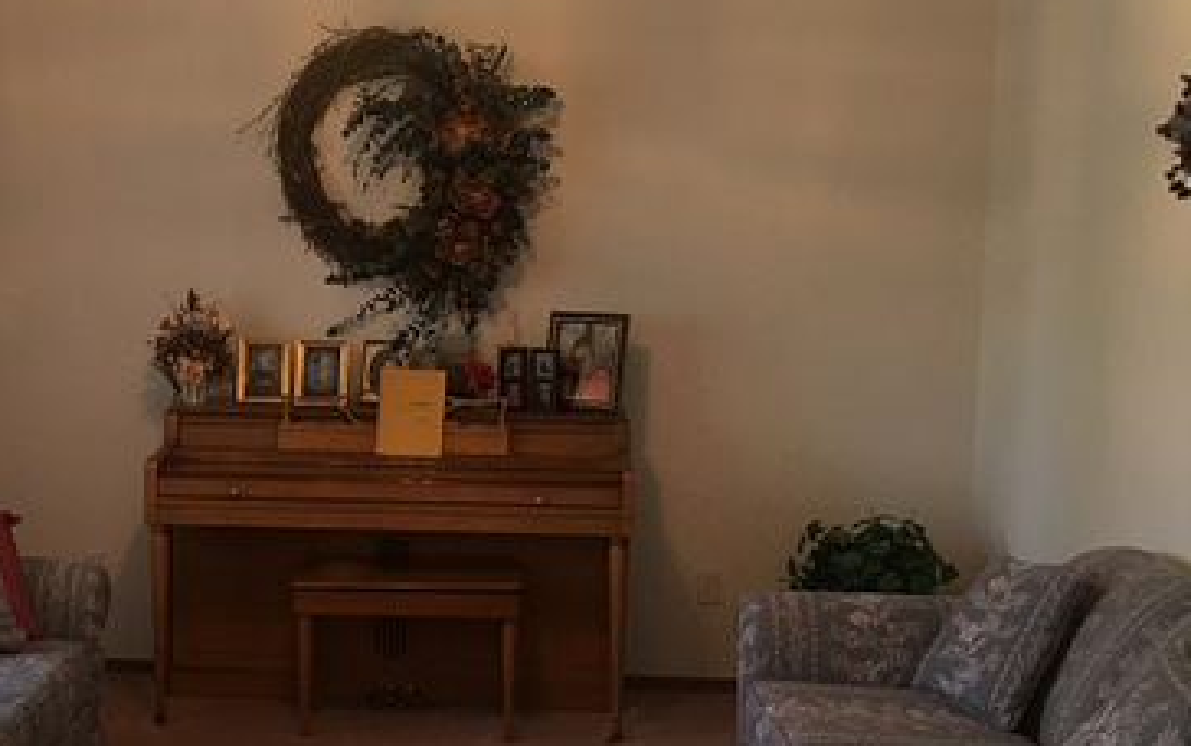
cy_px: 419
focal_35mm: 54
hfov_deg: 36.7
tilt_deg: -6.3
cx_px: 304
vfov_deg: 24.0
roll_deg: +0.0
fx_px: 1754
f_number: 2.2
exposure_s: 1/15
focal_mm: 4.15
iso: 40
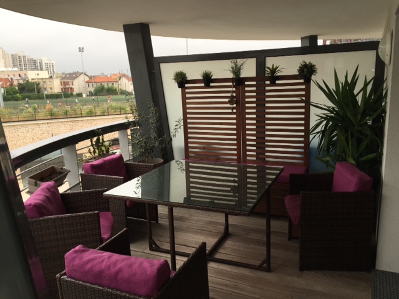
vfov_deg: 48.2
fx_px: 334
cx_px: 200
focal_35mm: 29
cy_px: 150
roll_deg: +1.6
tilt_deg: -11.2
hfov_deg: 61.7
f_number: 2.2
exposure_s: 1/455
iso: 32
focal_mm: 4.15
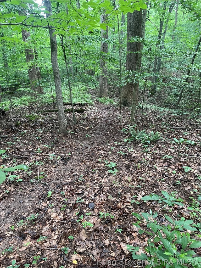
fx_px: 201
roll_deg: +2.0
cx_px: 100
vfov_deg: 67.3
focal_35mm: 26
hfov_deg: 53.1
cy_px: 134
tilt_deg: -21.3
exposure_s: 1/60
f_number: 1.6
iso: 250
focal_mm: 4.2
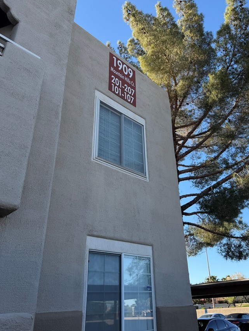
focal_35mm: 29
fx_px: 278
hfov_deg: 48.0
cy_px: 149
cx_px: 149
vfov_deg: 61.5
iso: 100
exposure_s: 1/1493
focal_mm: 6.76
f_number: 1.78
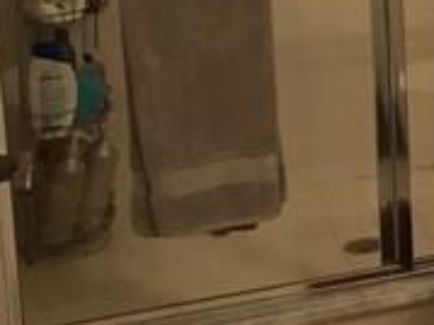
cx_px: 667
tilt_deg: -9.6
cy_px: -70
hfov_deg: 17.5
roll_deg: +1.8
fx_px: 1253
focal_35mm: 100
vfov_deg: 14.3
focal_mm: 3.99
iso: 80
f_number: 1.8
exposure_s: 1/15
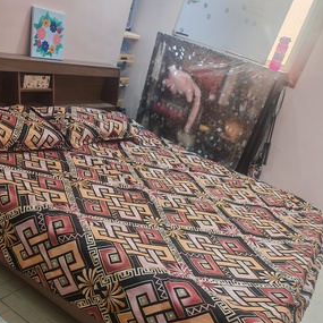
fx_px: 359
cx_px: 142
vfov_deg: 47.5
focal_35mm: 34
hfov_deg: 48.3
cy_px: 222
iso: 160
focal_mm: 6.83
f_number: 2
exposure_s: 1/60
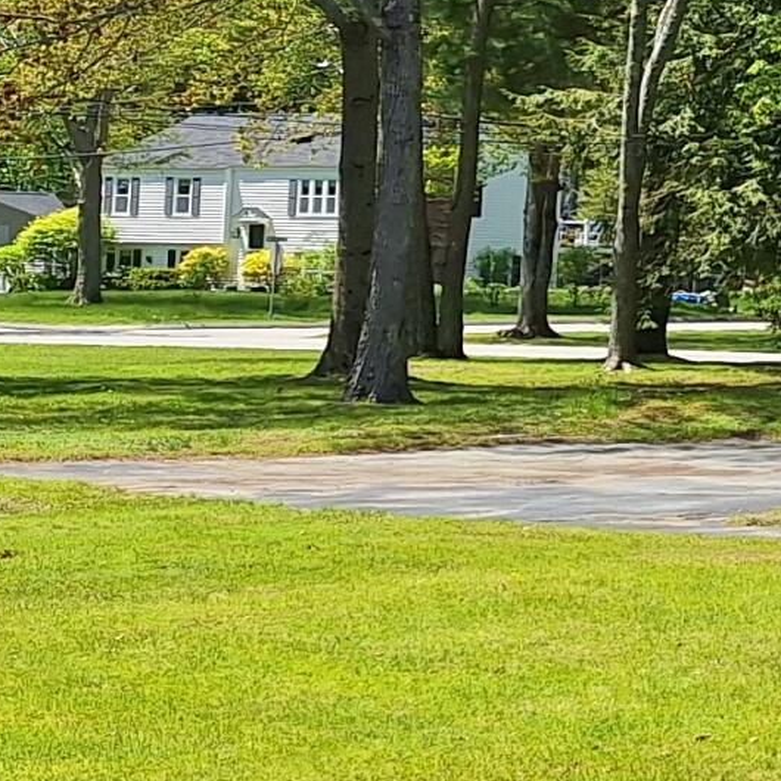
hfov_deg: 11.3
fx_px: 2935
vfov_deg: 15.0
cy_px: 128
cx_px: 2120
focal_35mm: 115
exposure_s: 1/2075
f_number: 1.8
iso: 40
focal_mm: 5.54
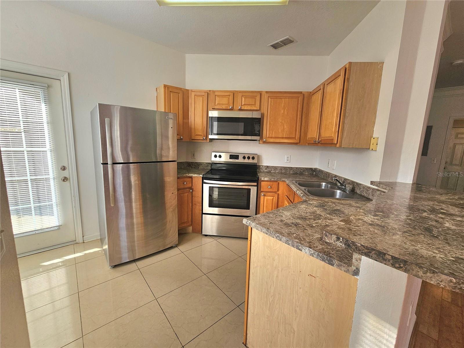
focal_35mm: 13
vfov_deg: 89.9
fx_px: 174
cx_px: 232
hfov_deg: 106.2
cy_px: 174
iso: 50
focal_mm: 2.2
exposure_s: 1/182
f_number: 2.2
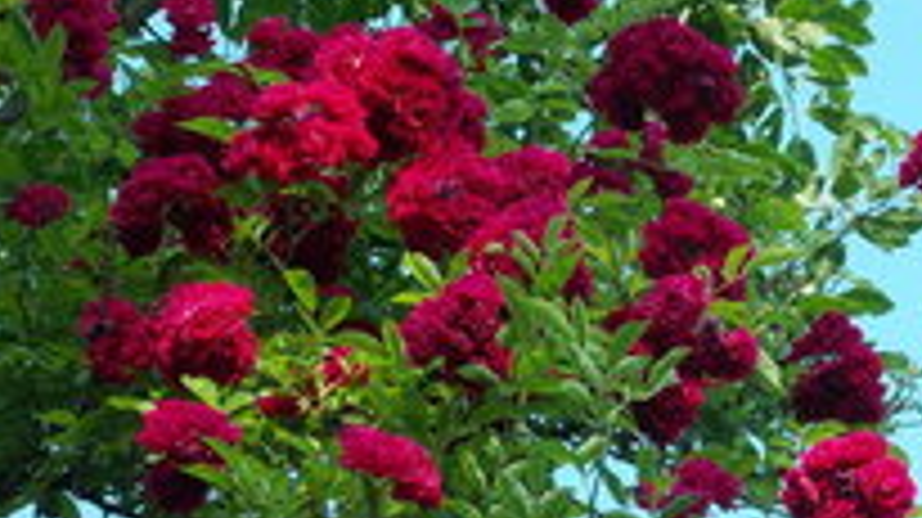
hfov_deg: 10.3
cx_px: 490
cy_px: 318
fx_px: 5131
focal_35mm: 210
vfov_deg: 5.8
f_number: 5.8
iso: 80
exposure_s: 1/100
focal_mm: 16
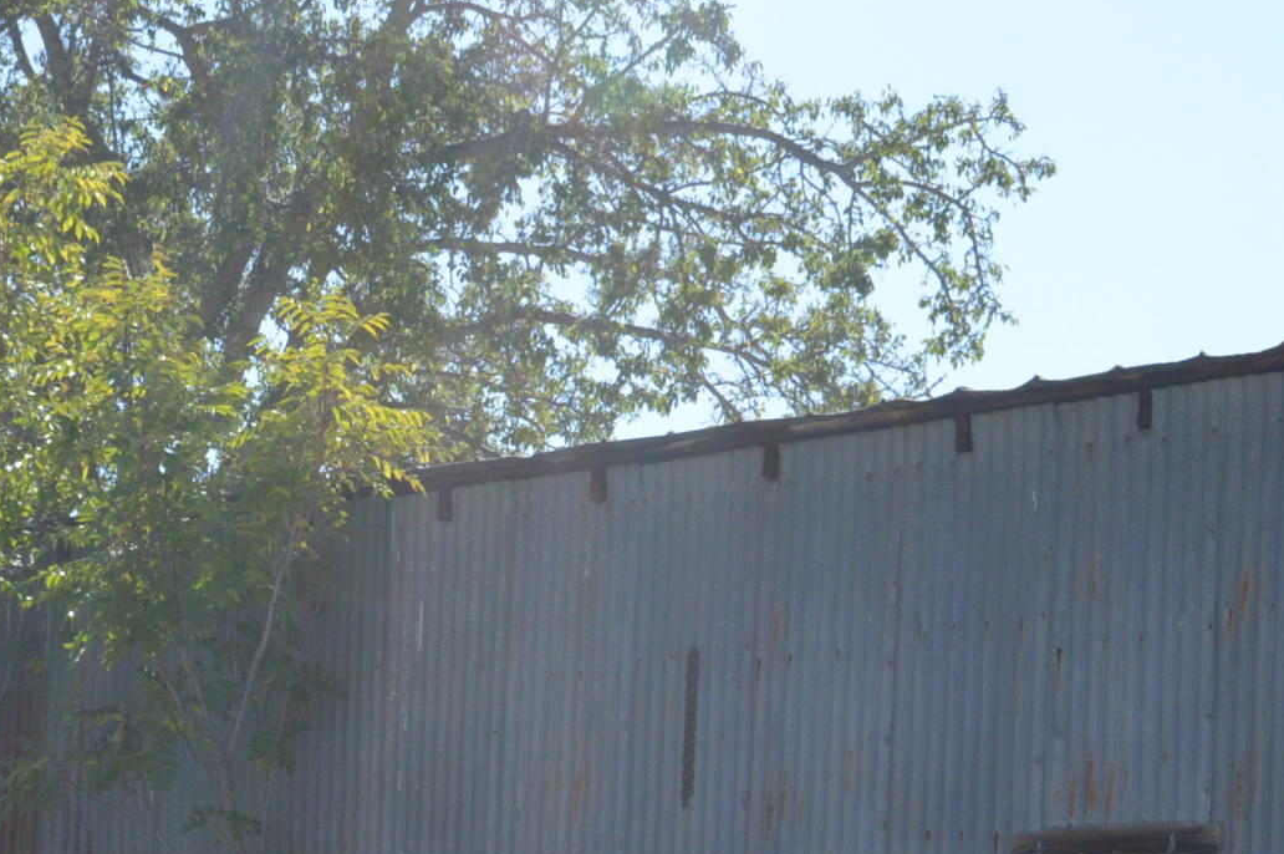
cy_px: 1125
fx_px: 4506
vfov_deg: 10.6
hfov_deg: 16.1
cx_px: 301
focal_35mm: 126
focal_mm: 29
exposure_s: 1/400
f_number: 10
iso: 400
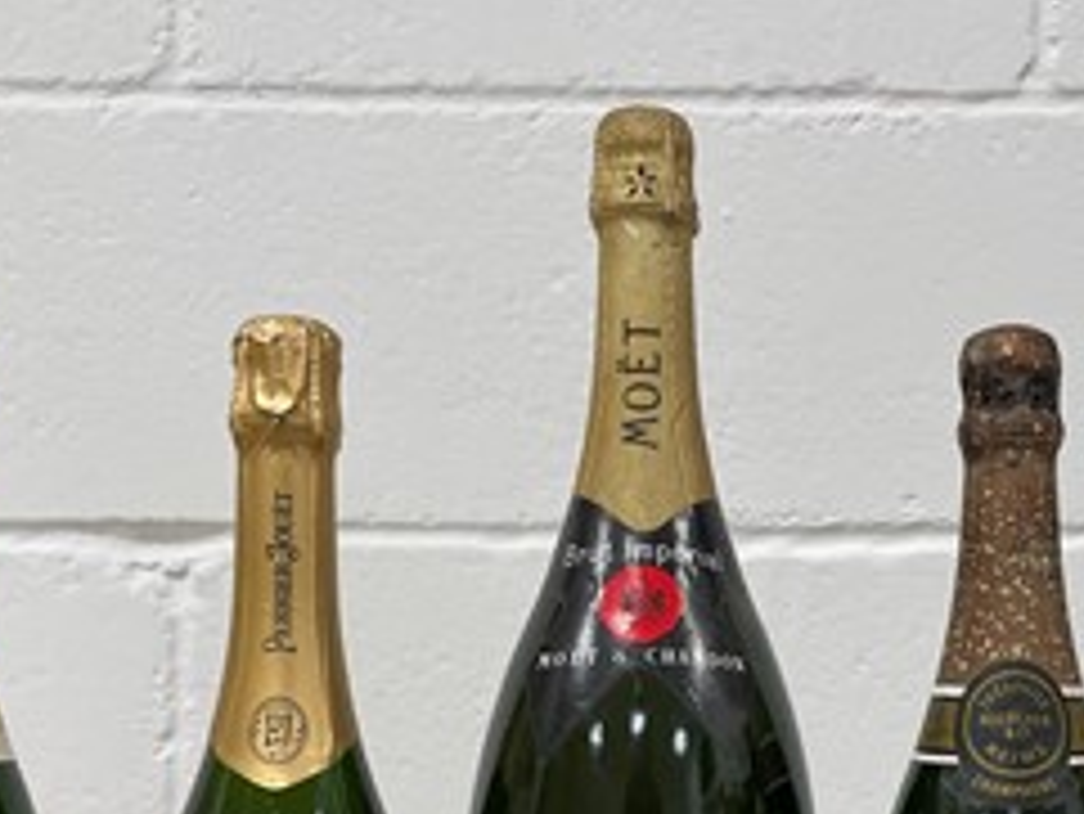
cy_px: 690
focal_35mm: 54
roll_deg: -0.3
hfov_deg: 35.0
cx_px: 774
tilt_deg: -1.1
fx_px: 1692
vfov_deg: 26.4
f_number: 1.6
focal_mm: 4.2
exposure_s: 1/100
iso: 125
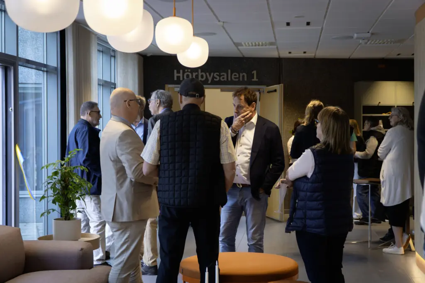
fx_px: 620
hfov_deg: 37.8
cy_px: 142
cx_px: 212
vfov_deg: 25.8
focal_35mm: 52
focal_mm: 35
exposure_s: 1/160
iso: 1000
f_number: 4
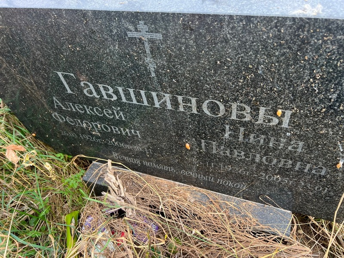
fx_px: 258
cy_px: 129
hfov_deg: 67.3
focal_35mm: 26
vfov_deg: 53.1
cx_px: 172
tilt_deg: -49.2
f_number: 1.5
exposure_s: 1/122
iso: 32
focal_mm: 5.7
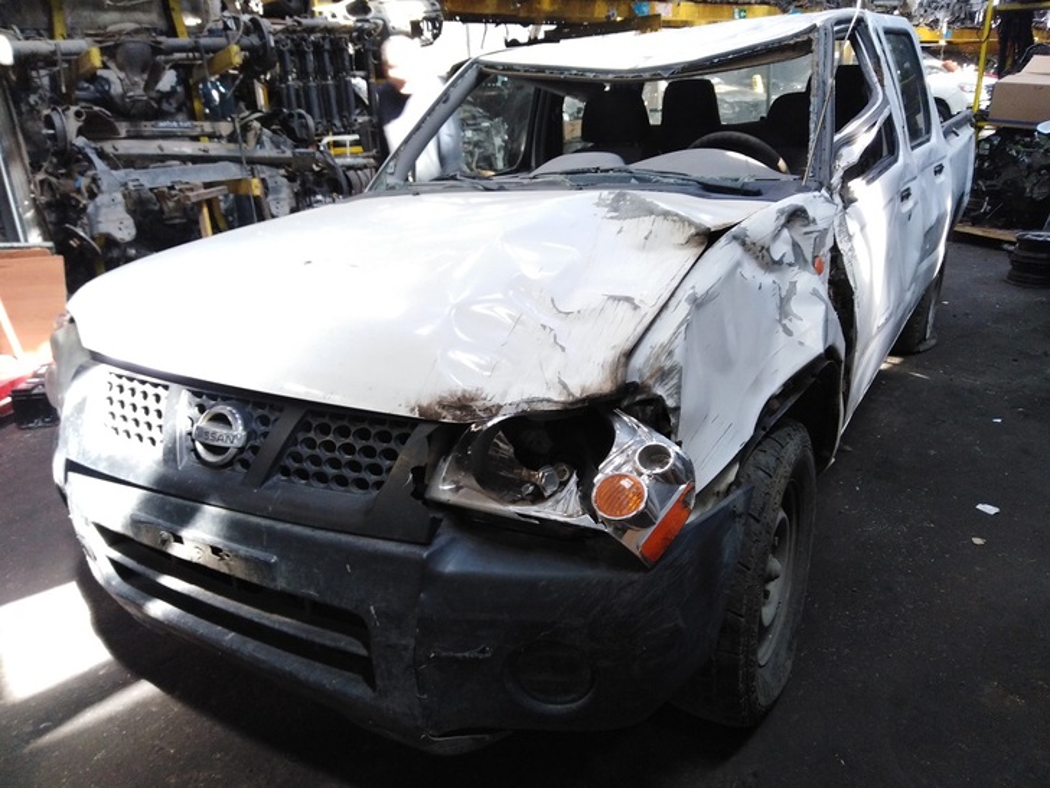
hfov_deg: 67.3
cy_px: 394
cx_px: 525
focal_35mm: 26
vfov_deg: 53.1
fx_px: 789
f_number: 2.2
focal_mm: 3.46
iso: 246
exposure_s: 1/30
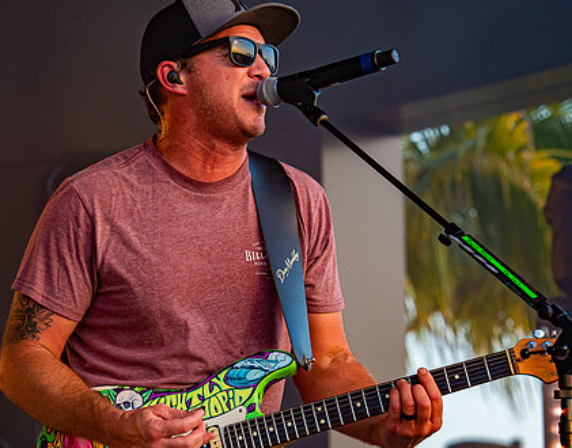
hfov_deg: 8.6
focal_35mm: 227
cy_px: 255
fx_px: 3813
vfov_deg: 6.7
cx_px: 303
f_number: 5.6
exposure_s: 1/160
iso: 400
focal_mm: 116
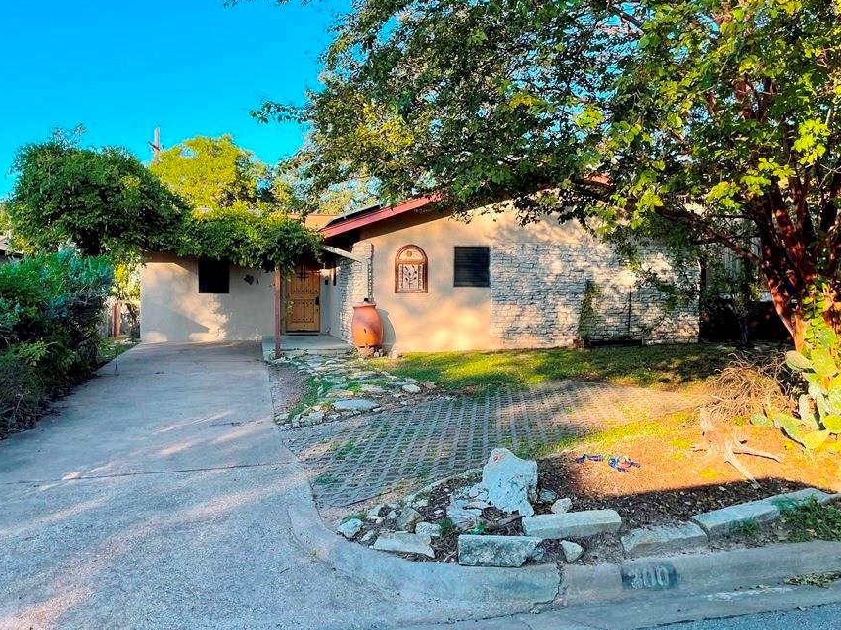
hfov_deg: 58.2
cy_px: 308
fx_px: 753
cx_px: 380
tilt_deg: -0.5
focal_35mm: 31
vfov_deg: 45.4
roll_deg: +0.5
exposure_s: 1/836
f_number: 1.6
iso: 32
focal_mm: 4.2
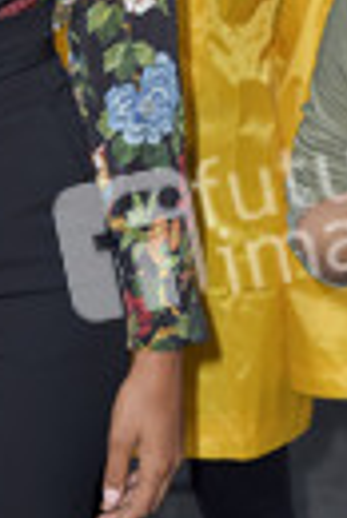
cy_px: 28
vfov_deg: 9.5
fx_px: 3100
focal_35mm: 215
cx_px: -102
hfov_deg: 6.4
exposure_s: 1/250
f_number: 6.3
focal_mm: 70
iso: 640
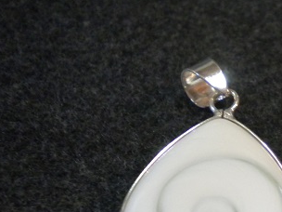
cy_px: 173
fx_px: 660
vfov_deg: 18.0
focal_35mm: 81
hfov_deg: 23.3
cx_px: 269
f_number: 3.5
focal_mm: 7.4
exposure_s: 1/13.6
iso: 400
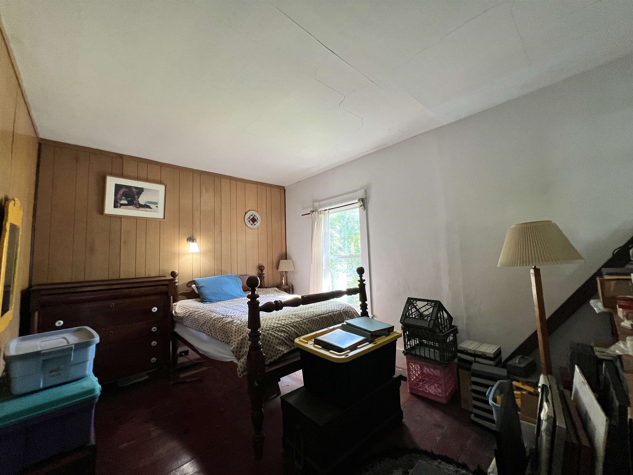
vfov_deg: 89.9
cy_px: 238
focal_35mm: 13
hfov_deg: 106.2
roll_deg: +1.6
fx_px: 238
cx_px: 316
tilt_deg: +3.5
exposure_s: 1/99
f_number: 1.8
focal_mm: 1.57
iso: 250
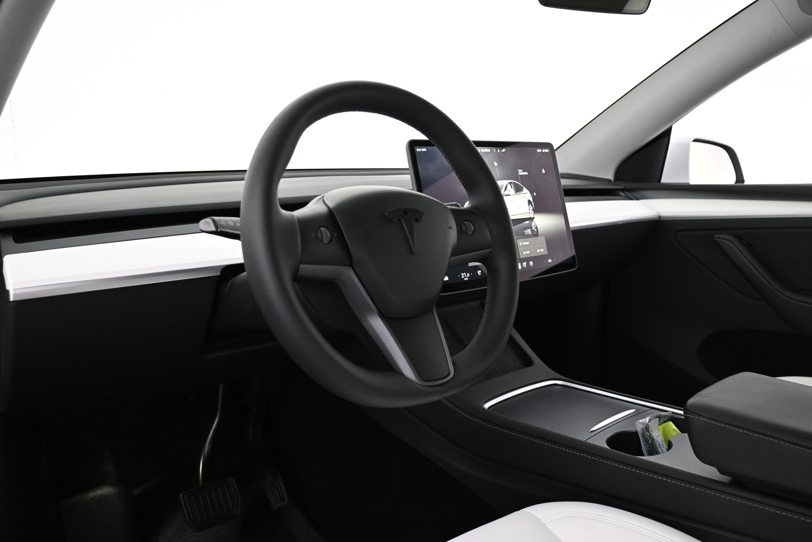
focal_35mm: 31
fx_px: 694
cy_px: 271
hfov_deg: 60.7
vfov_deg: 42.6
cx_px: 406
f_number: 3.8
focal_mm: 20.5
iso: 1600
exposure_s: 1/30
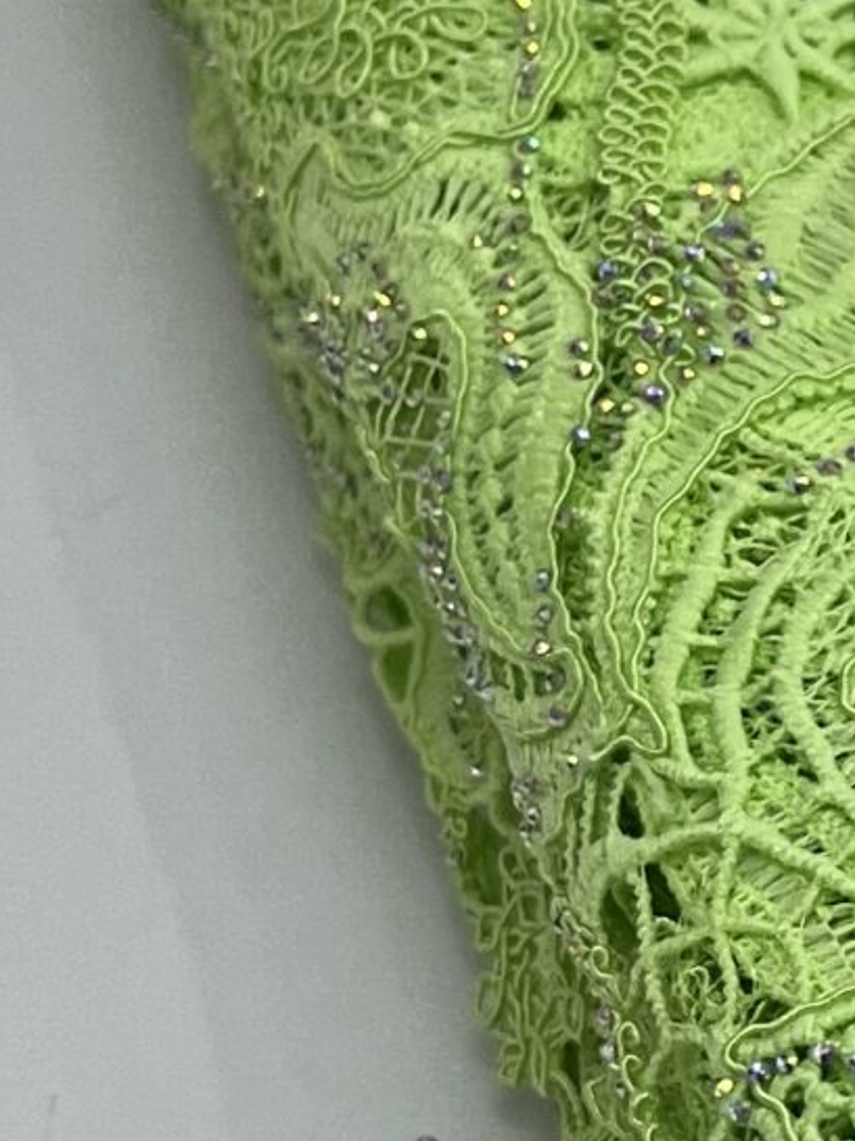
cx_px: 1520
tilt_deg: -46.0
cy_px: 899
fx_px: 4021
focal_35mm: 122
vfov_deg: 16.1
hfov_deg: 11.3
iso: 125
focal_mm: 5.7
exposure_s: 1/97
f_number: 1.5
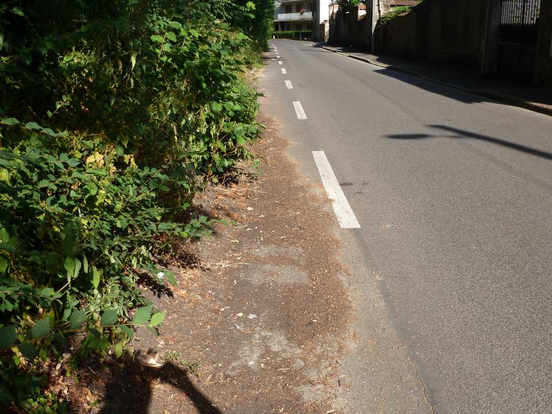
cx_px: 276
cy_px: 207
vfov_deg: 39.7
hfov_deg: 51.4
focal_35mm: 36
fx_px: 574
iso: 100
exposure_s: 1/320
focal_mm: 6.4
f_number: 4
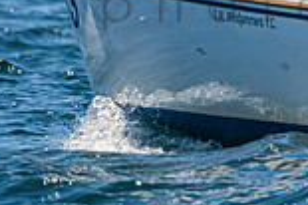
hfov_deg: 1.3
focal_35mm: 1647
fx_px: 14076
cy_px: -186
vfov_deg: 0.8
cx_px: 623
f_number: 10
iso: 400
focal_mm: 350
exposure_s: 1/1000
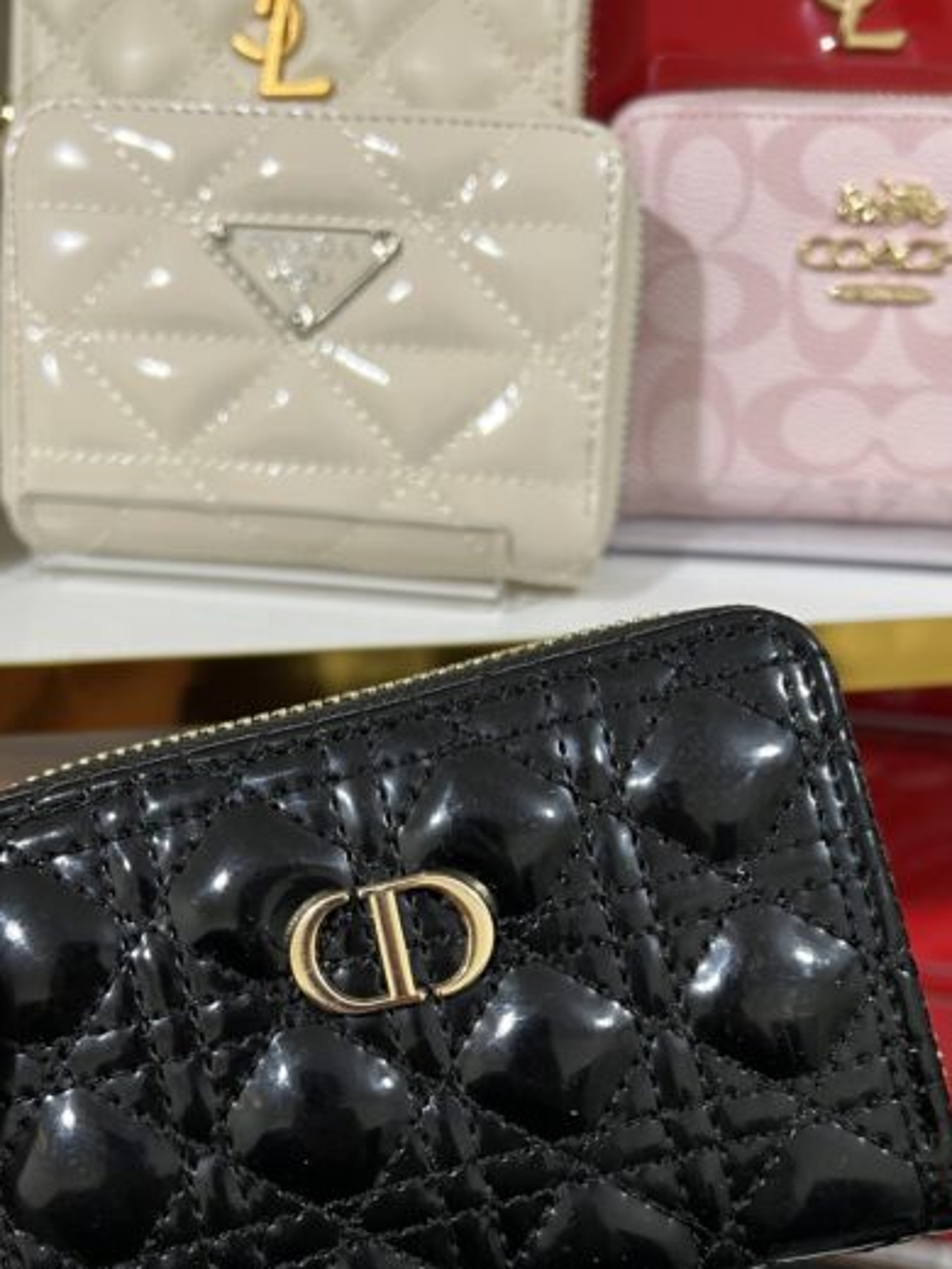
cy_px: 896
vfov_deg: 45.7
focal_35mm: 40
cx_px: 493
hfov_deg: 36.0
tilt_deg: -32.4
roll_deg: -1.4
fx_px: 1467
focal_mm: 5.7
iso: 80
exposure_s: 1/50
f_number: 1.5
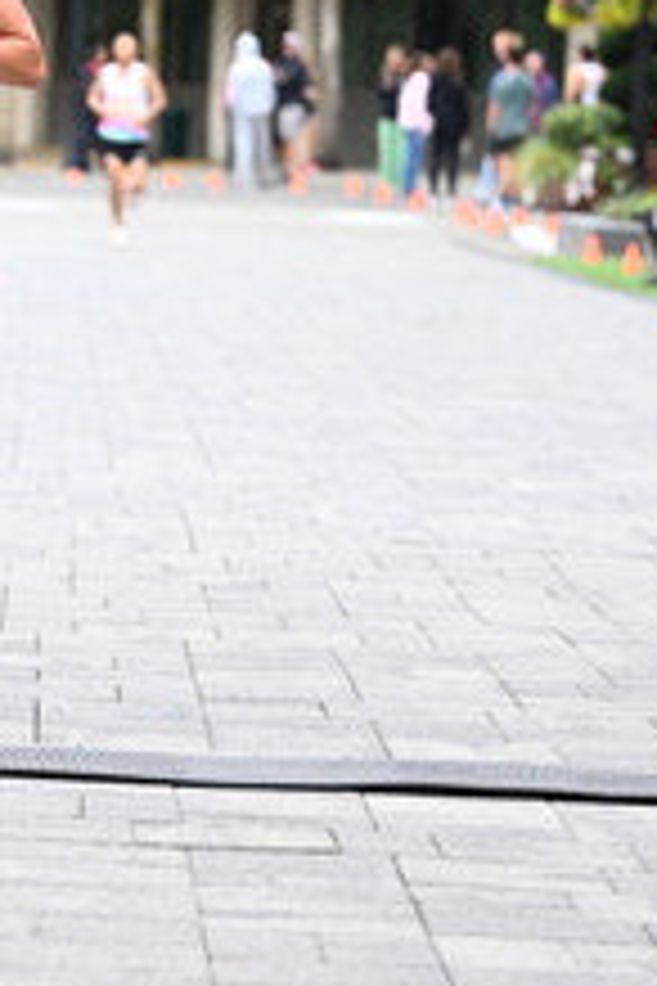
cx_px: -2
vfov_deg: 9.7
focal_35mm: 213
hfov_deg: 6.4
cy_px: 311
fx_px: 5830
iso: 1250
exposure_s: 1/1600
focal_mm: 85
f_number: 2.8
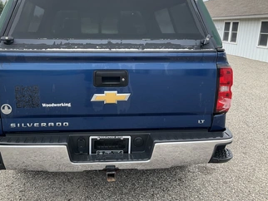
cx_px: 113
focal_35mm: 36
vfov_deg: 39.5
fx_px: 279
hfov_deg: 51.1
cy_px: 78
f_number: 1.8
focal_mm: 3
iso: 25
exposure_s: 1/599
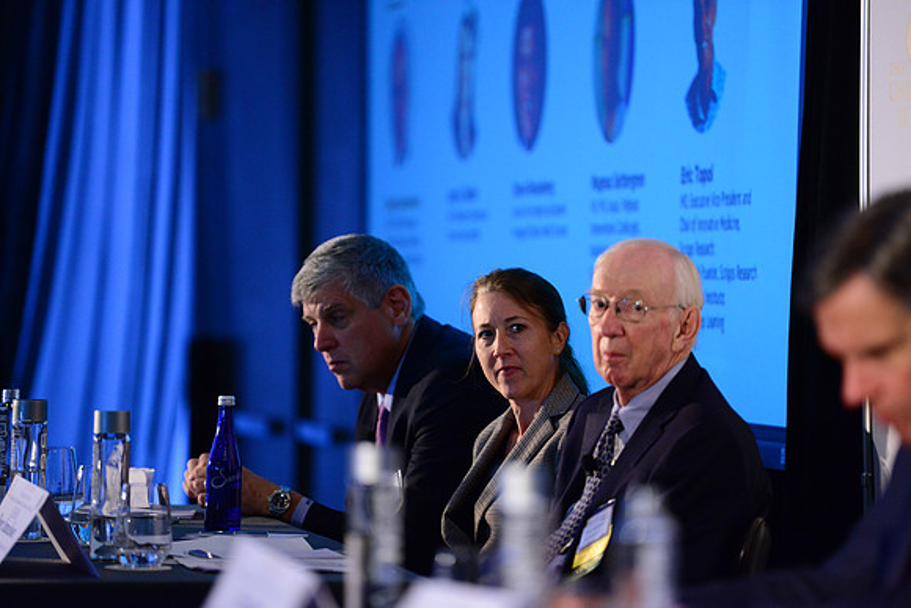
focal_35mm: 200
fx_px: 5062
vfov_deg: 6.9
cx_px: 456
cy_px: 304
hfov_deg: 10.3
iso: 4000
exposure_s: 1/250
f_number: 2.8
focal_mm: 200
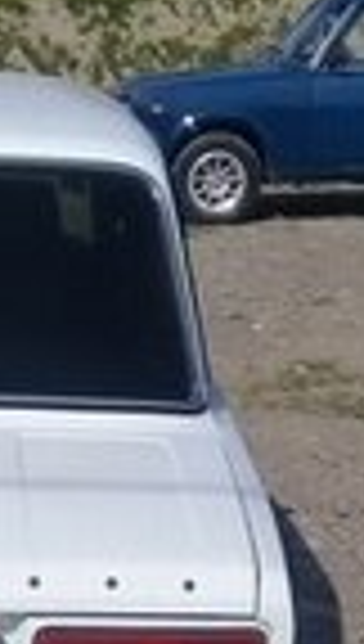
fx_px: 1997
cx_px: -175
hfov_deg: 10.1
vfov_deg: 16.9
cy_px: 901
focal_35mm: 117
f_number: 2.2
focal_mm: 3.3
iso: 50
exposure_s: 1/2688
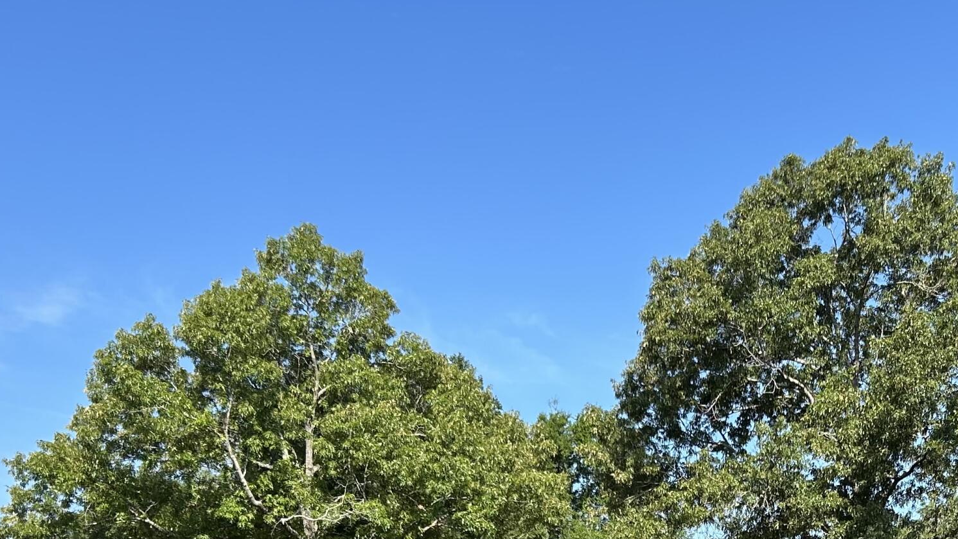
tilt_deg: +3.2
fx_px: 1448
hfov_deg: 36.1
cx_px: 661
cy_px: 627
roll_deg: +0.7
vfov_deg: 19.9
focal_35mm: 57
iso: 50
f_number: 1.5
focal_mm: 5.7
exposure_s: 1/2252
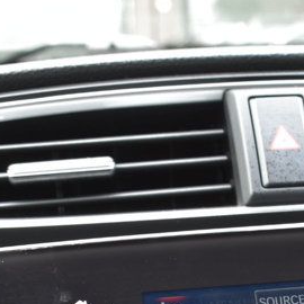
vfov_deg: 14.1
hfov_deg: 14.0
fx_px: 1198
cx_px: 366
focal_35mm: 121
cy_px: 343
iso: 400
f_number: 7.1
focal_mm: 25
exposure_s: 1/40
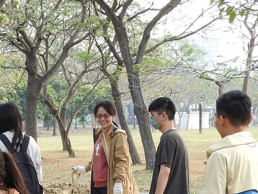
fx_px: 1118
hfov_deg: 13.1
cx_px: 38
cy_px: 213
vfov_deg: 9.8
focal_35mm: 150
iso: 100
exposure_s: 1/80
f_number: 4
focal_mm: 9.9
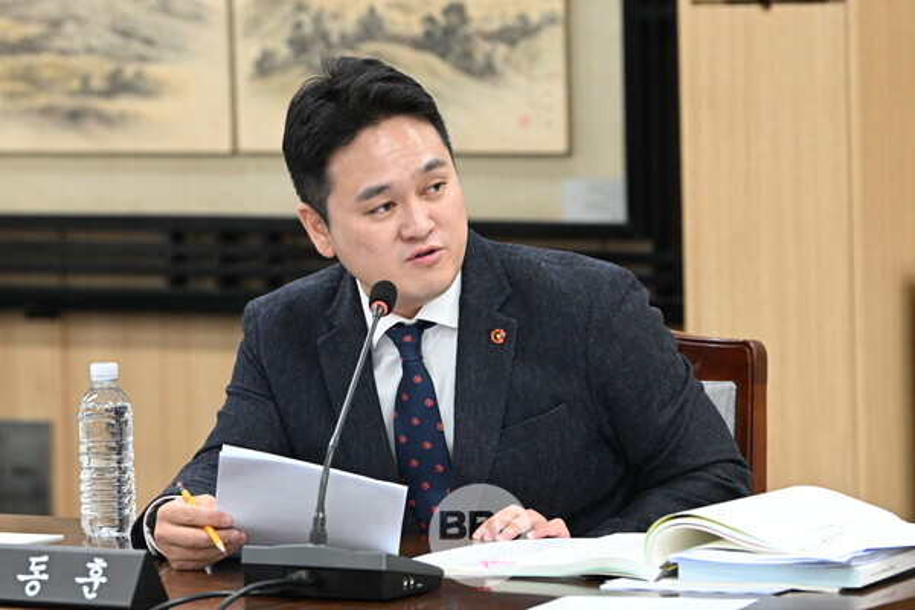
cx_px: 458
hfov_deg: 9.8
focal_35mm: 210
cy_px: 305
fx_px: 5337
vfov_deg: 6.5
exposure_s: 1/200
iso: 2000
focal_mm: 140
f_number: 4
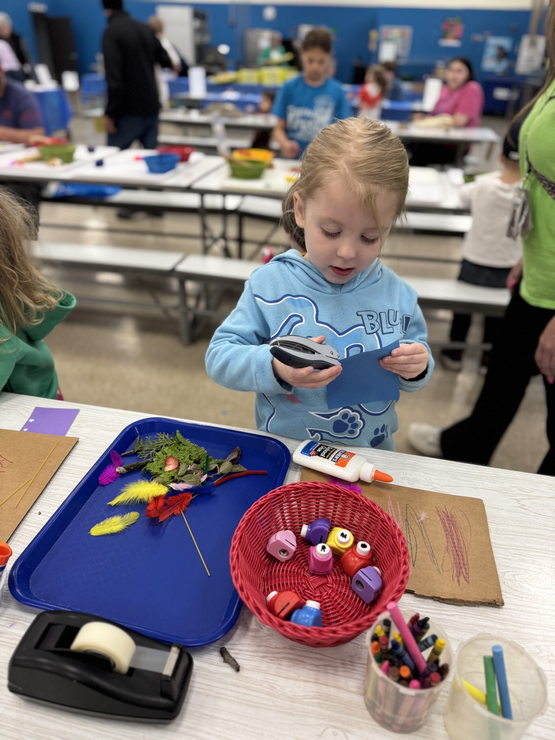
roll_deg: -2.2
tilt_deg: -31.7
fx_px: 513
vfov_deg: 71.6
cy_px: 370
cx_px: 278
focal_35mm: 24
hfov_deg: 56.8
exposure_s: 1/120
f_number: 1.78
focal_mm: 6.76
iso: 160
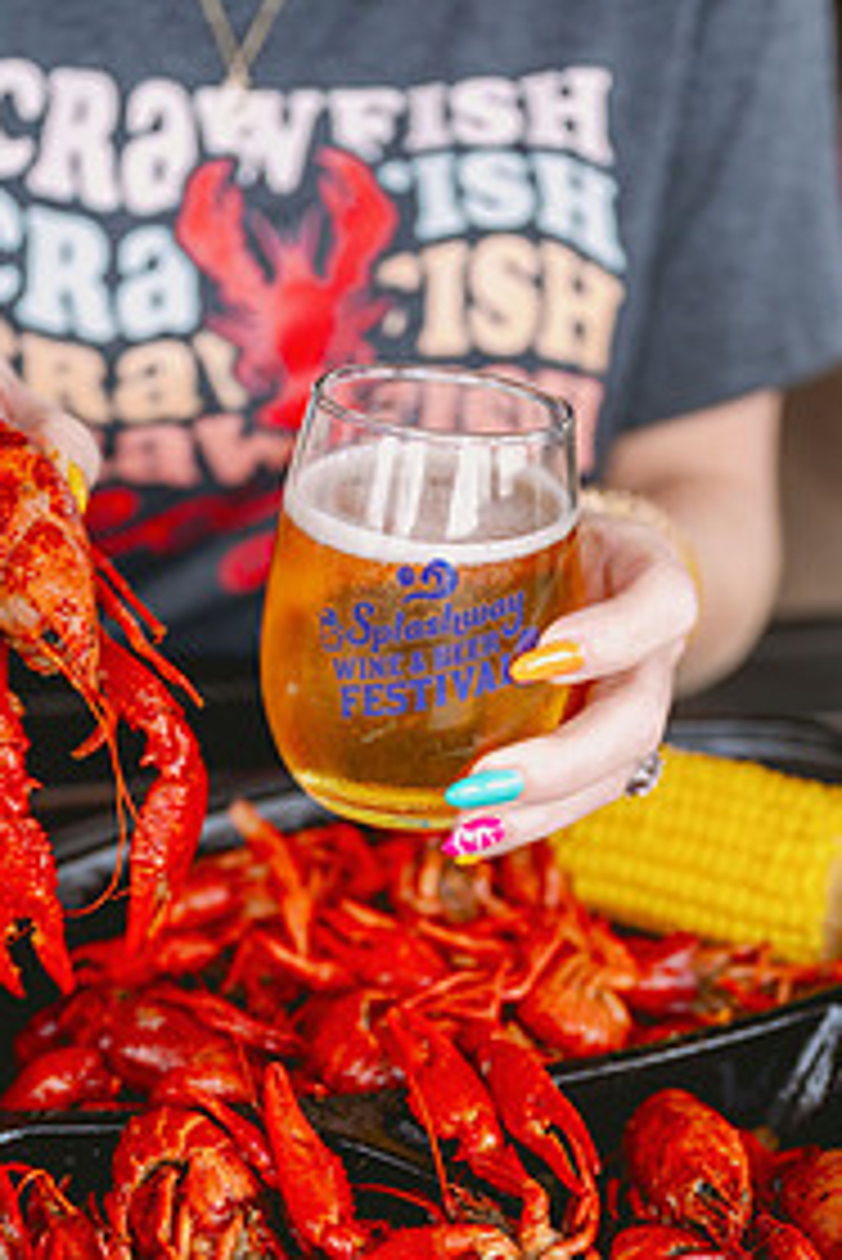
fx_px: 2137
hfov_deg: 22.3
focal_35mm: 61
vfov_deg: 32.3
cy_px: 927
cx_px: 410
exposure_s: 1/400
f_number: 2.8
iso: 200
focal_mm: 38
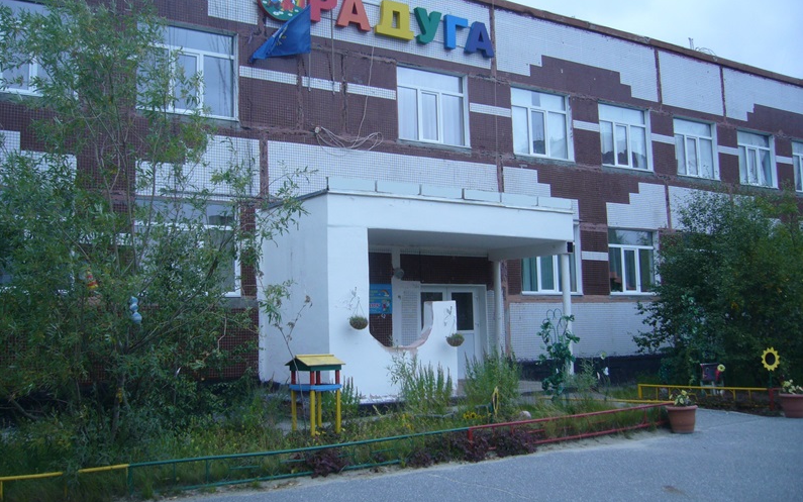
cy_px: 225
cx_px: 393
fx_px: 832
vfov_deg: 33.6
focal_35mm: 38
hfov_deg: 51.5
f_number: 2.8
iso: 80
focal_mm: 5.8
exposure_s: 1/320
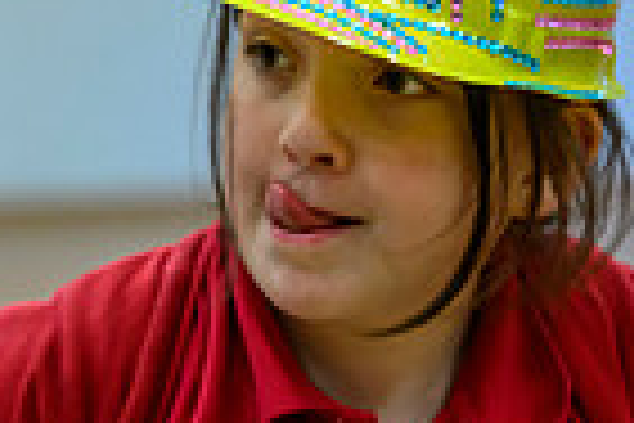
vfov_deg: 3.3
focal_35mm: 415
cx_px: -612
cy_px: 281
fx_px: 7308
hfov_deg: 4.9
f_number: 4
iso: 2000
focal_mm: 101
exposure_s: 1/200
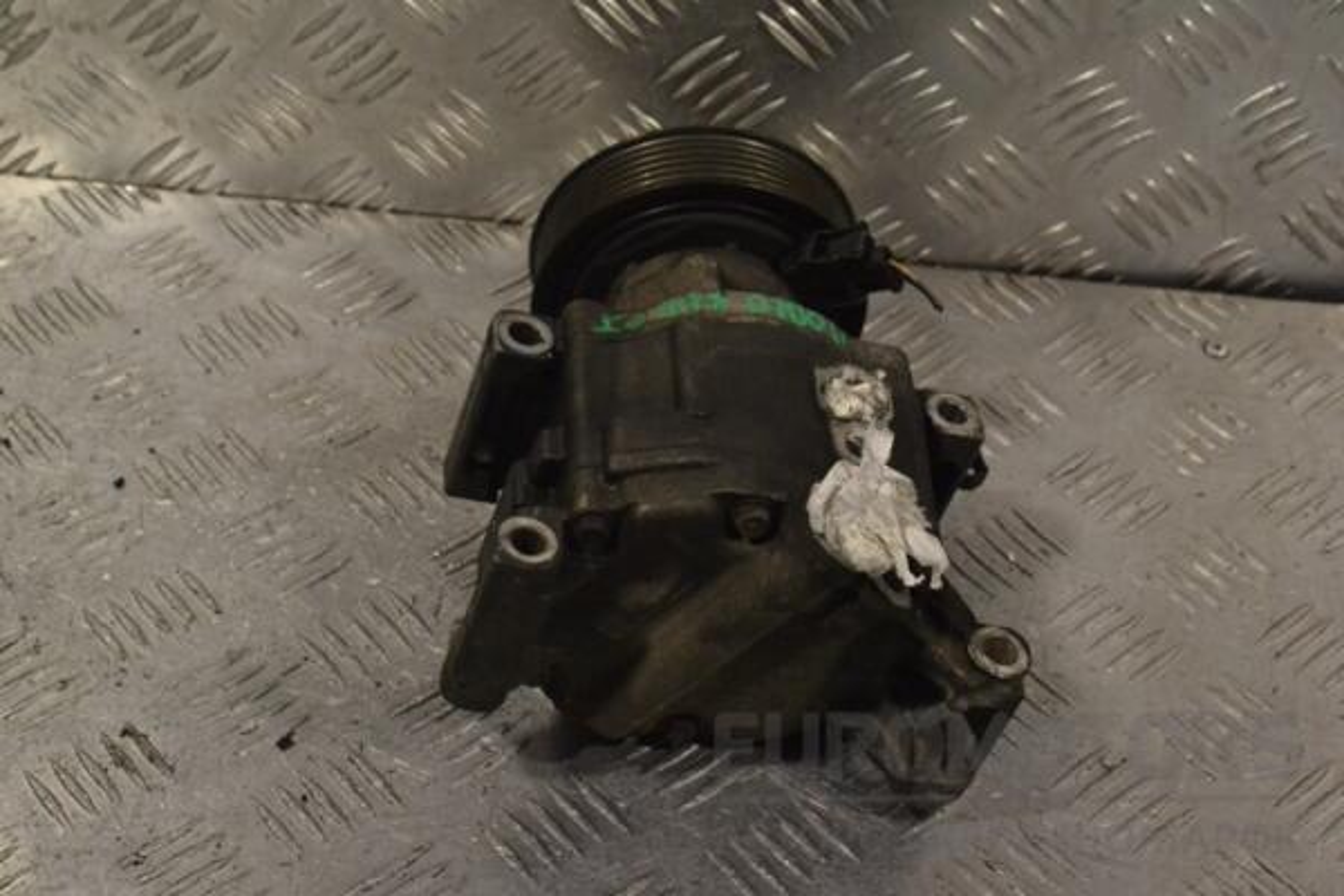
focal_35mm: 63
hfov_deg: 31.9
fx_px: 2352
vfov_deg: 21.6
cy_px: 448
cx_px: 672
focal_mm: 42
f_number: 11
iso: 3200
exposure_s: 1/500
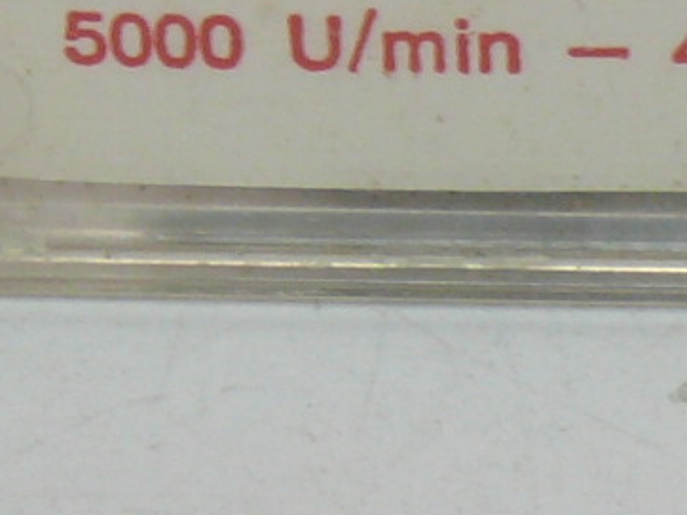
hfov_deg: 5.1
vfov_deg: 3.8
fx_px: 7636
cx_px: 1057
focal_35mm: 385
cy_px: -374
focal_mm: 12.2
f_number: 4
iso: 100
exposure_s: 1/30
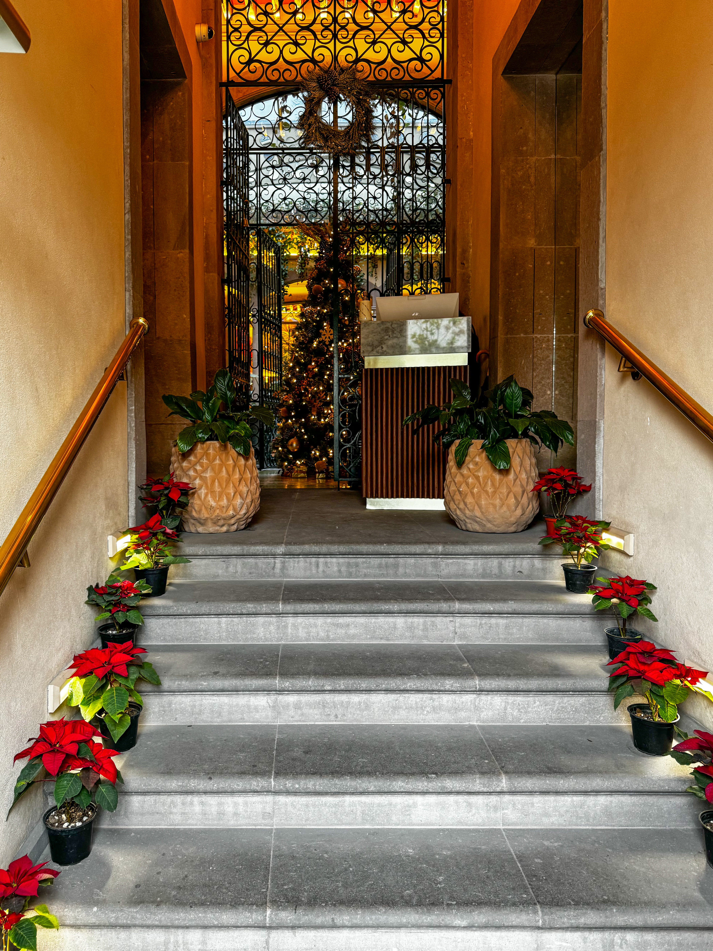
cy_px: 476
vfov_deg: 71.6
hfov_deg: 56.8
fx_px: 659
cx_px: 356
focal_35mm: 24
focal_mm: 6.86
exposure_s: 1/60
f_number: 1.8
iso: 200
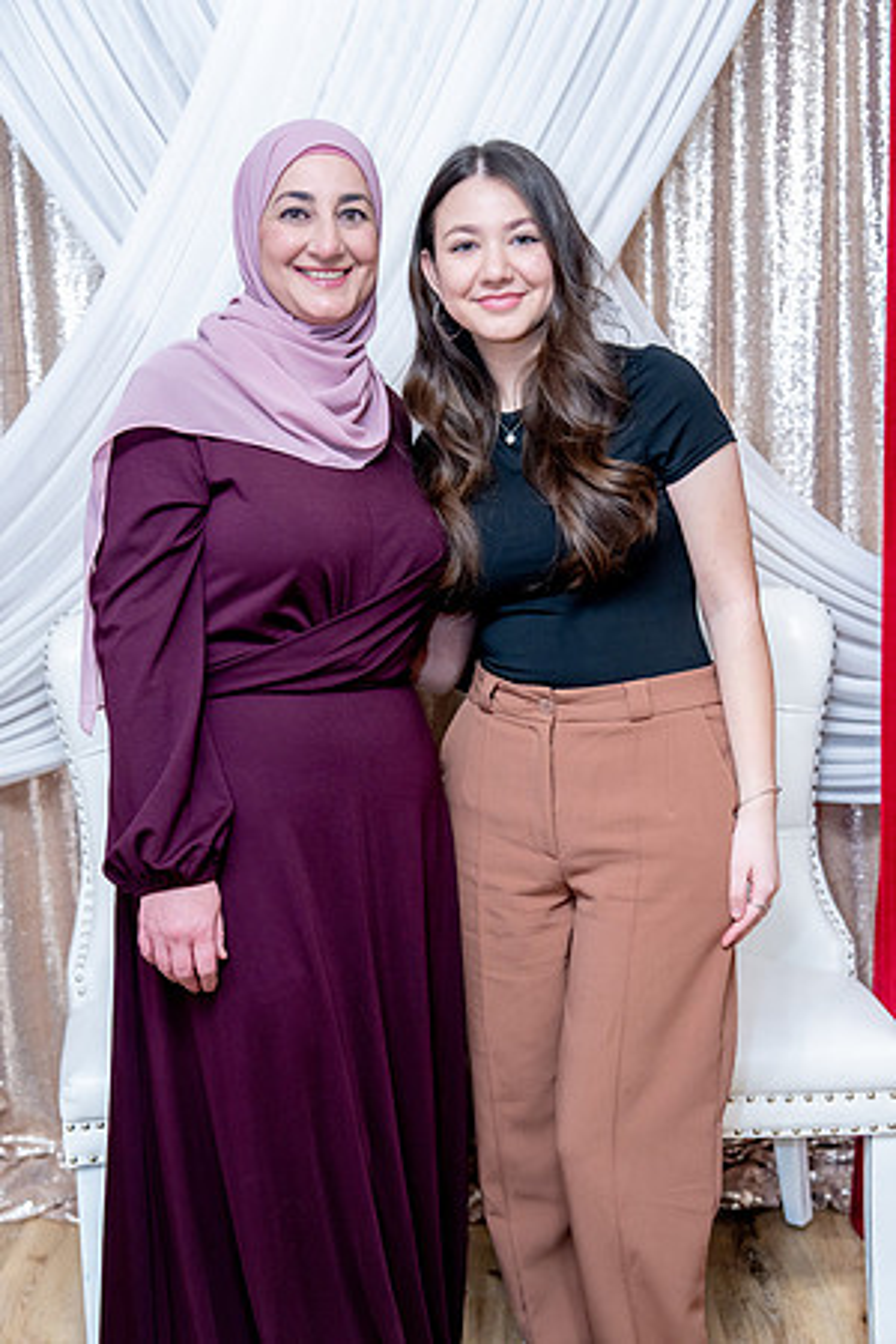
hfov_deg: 29.9
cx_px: 448
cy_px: 672
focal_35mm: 45
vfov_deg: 43.6
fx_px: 1680
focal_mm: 45
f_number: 2.8
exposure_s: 1/125
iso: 1250
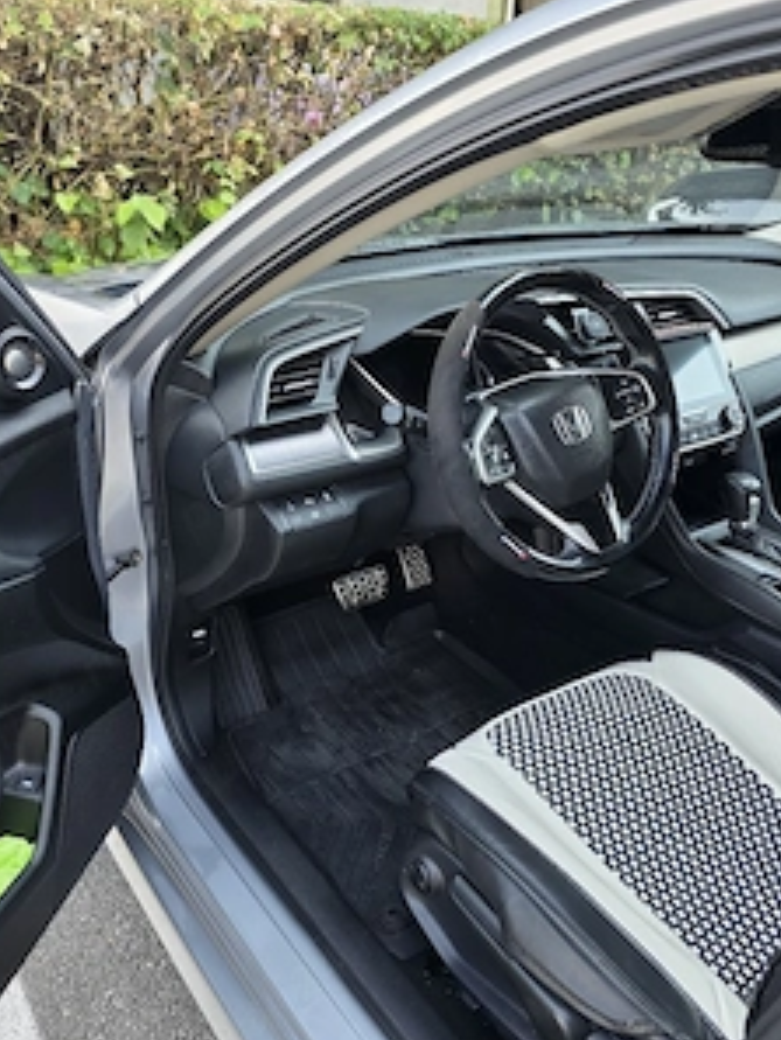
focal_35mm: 31
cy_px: 490
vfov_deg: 58.3
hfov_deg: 45.4
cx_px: 361
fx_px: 932
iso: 64
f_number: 1.7
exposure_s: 1/182
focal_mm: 6.3
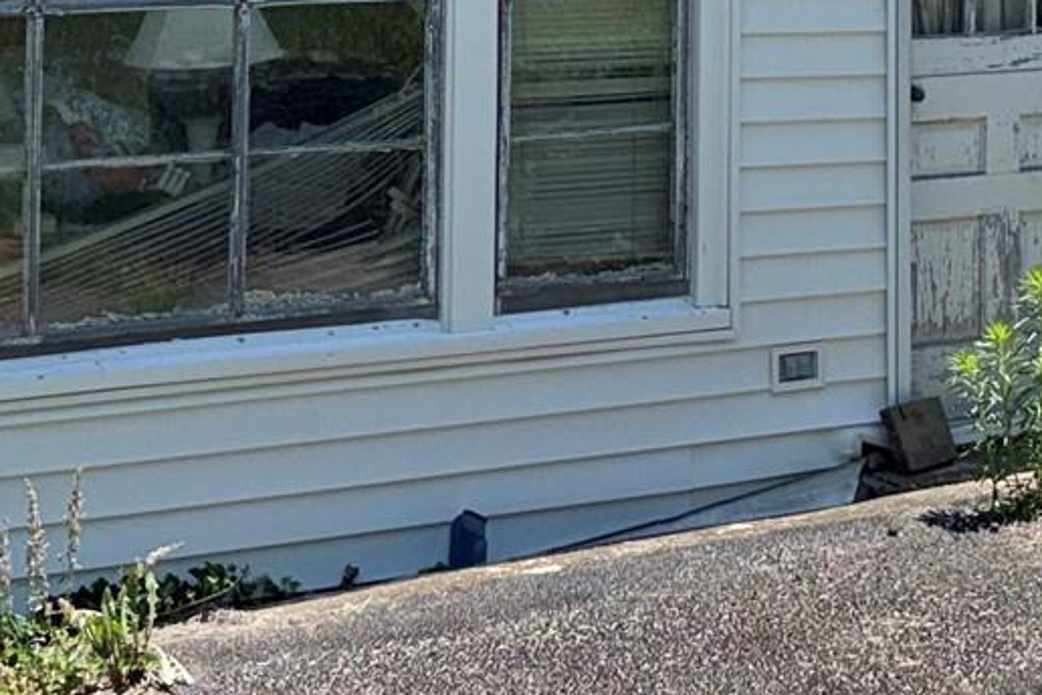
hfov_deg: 19.8
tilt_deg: +3.6
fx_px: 2865
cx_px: 1113
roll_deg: -0.4
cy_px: -230
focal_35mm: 99
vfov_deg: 13.3
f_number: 1.78
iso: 50
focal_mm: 6.76
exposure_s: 1/4673
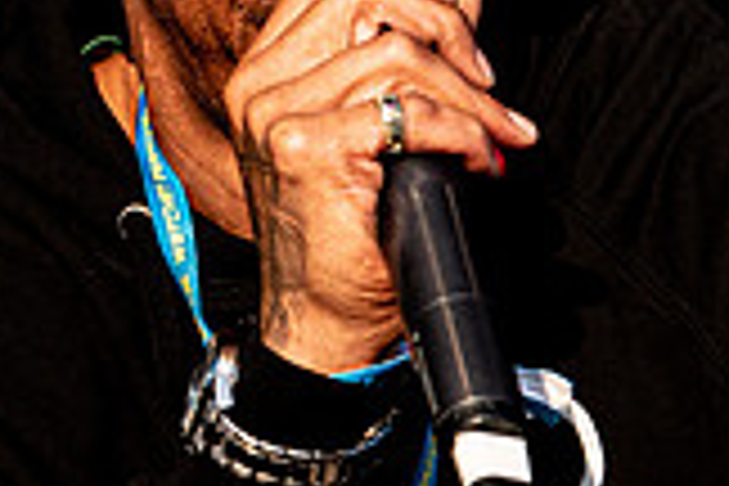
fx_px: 8079
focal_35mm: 399
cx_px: 469
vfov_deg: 3.4
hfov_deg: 5.2
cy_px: 73
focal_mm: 92
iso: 200
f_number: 5
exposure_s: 1/1000
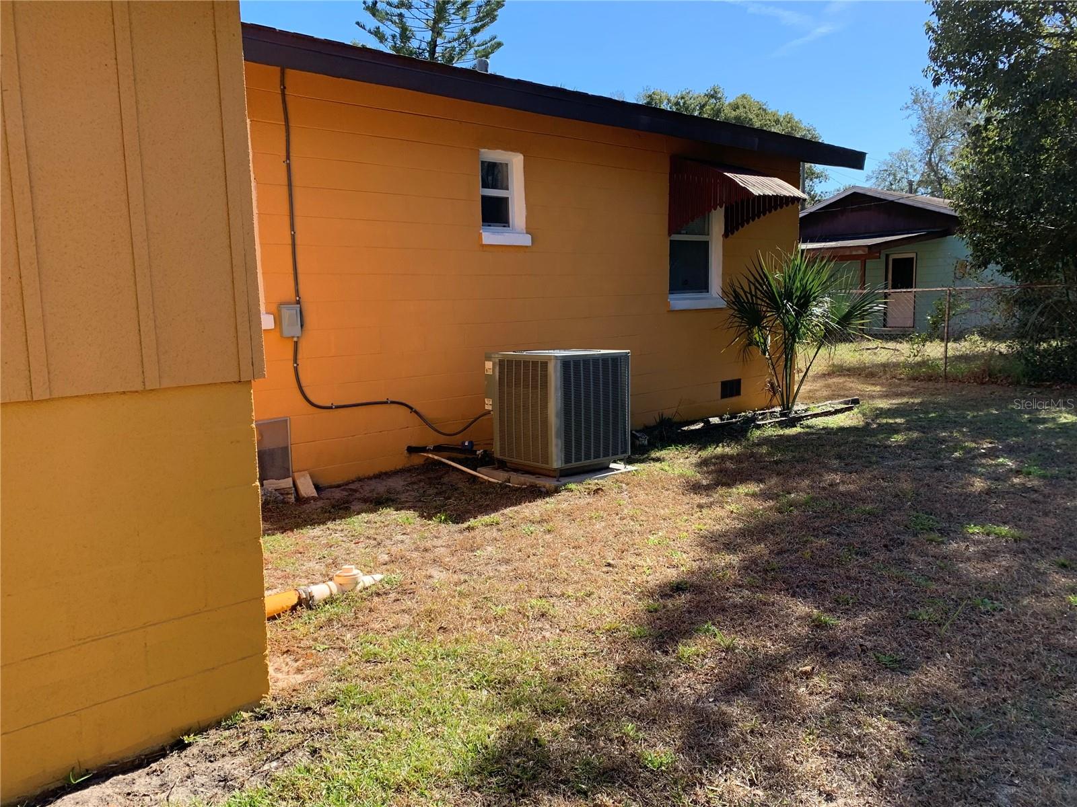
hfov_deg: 67.3
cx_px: 538
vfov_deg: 53.1
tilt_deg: -8.4
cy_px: 404
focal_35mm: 26
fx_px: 809
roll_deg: +2.4
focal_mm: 4.25
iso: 25
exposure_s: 1/692
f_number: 1.8
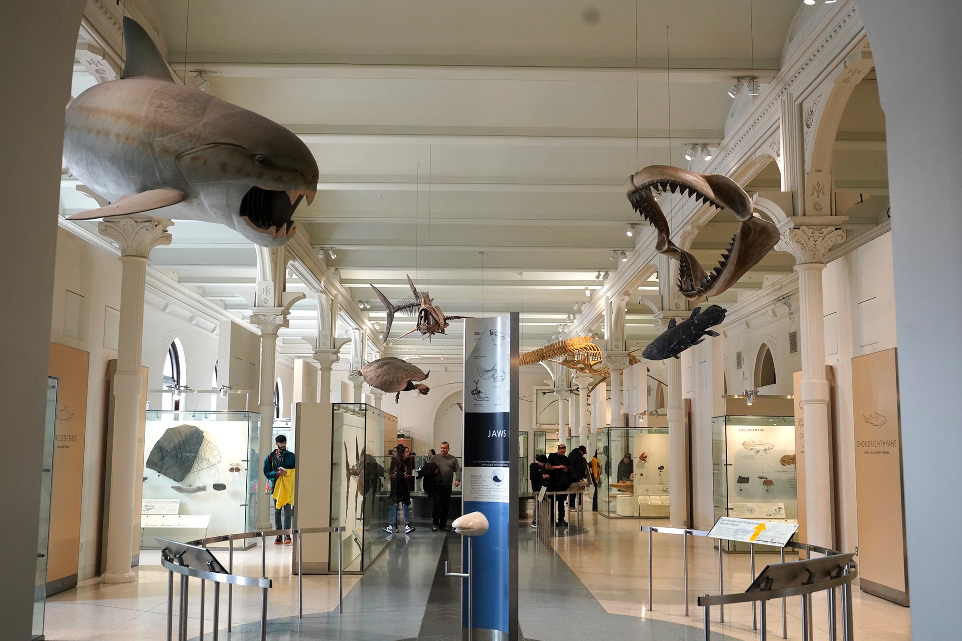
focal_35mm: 35
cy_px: 320
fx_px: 935
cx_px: 481
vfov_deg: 37.9
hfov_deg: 54.4
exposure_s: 1/80
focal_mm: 35
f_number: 5
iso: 3200
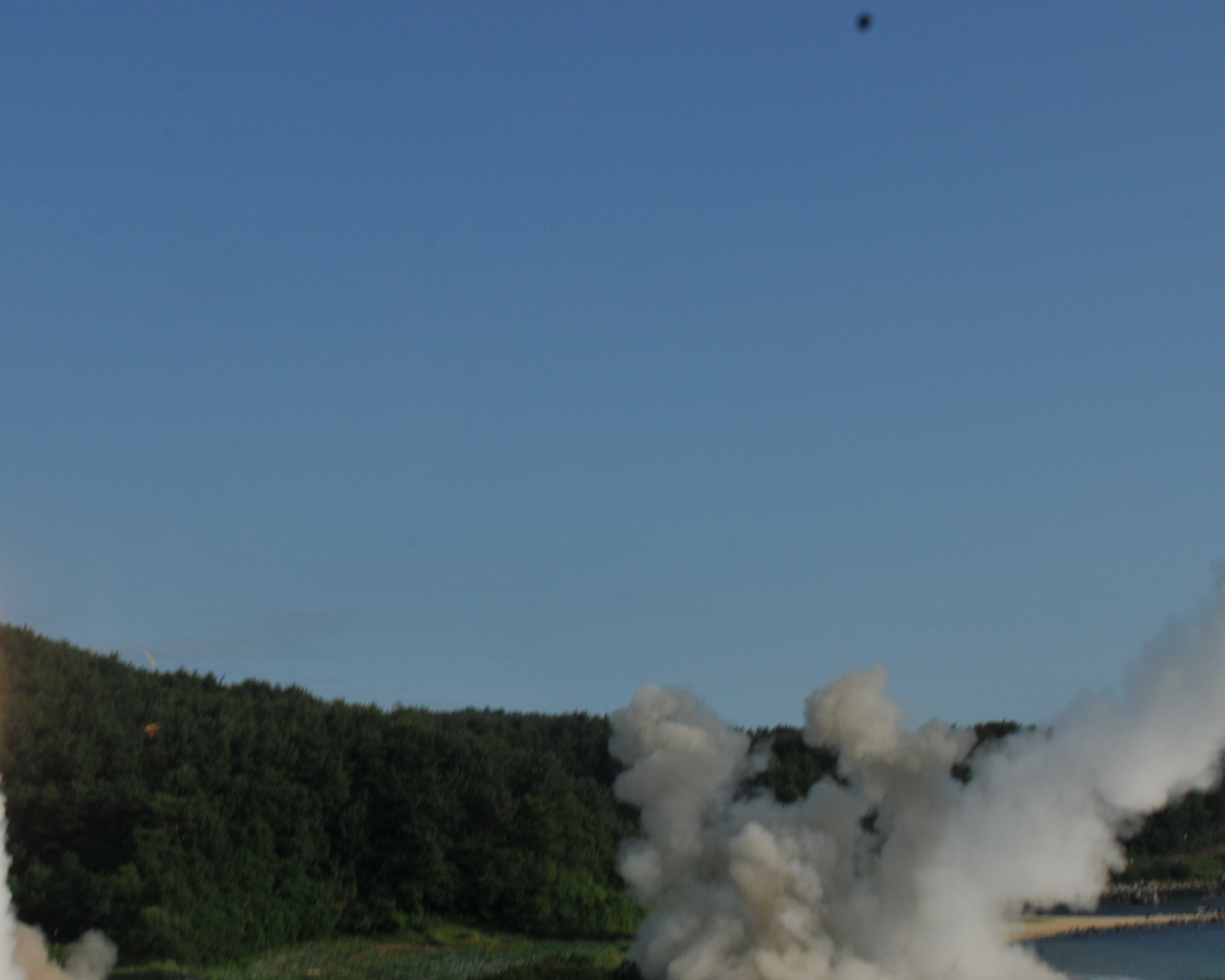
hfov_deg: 29.6
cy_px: 456
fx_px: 2284
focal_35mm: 63
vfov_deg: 24.2
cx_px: 322
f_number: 18
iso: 200
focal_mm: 26
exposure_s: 1/200
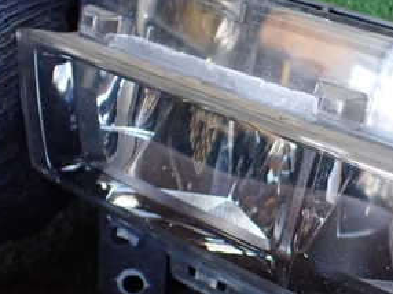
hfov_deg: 29.1
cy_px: 187
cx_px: 375
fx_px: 715
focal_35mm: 63
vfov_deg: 23.2
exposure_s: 1/125
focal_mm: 5.4
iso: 400
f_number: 2.3
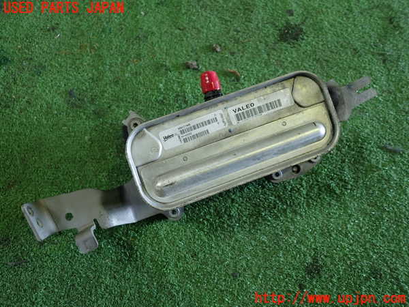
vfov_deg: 46.8
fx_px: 354
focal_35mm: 30
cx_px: 204
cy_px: 154
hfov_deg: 60.0
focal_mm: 5.4
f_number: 2.3
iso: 200
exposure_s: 1/30
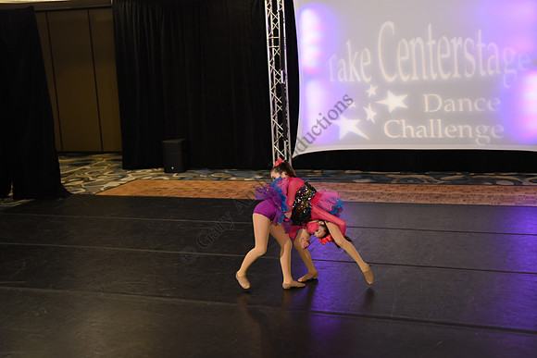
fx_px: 716
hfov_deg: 41.1
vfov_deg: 28.1
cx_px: 268
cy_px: 179
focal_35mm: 48
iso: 2500
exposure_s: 1/400
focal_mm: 48
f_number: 3.5
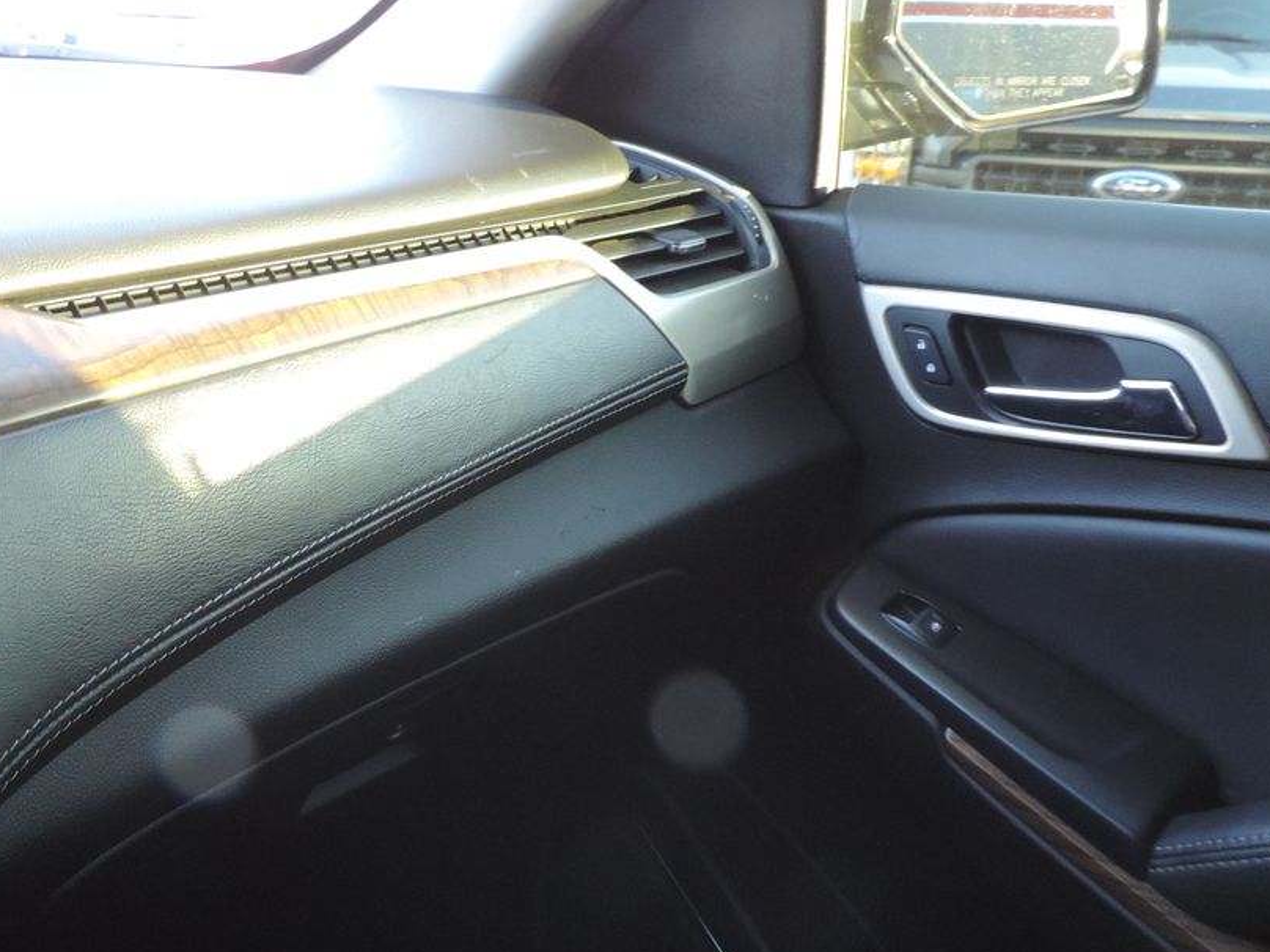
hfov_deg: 48.3
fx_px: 1394
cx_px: 437
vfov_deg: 37.7
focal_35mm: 38
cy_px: 522
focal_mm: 4.3
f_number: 3
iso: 400
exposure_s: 1/30
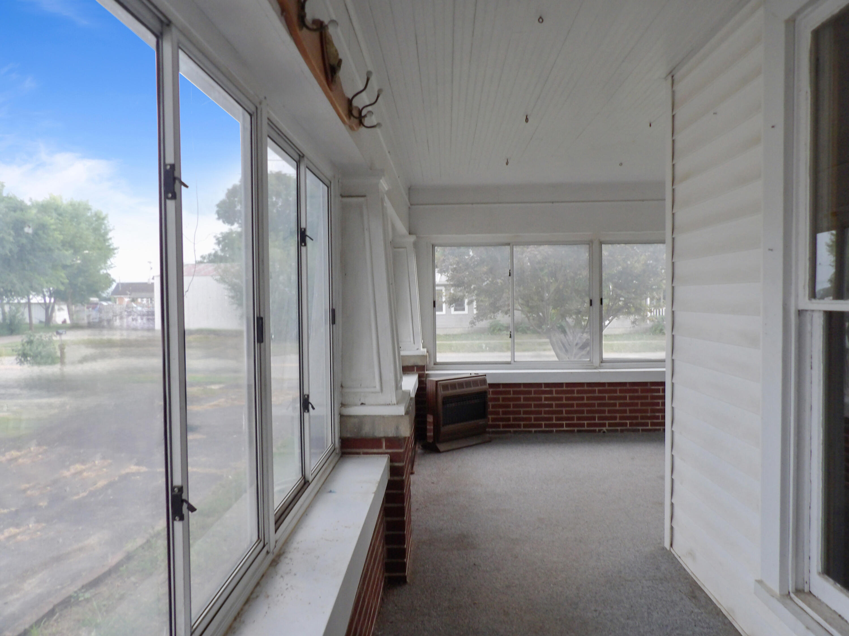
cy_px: 318
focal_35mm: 24
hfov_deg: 71.6
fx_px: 589
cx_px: 424
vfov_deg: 56.8
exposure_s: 1/32
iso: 200
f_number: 3.2
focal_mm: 4.3
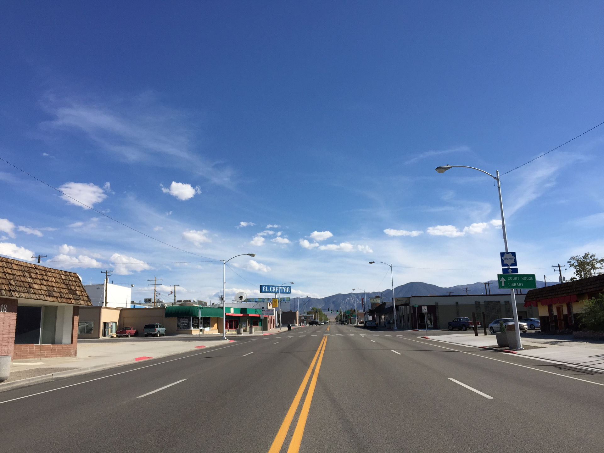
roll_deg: -0.6
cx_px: 302
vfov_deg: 48.2
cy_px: 226
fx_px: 506
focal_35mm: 29
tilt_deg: +6.1
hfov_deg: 61.7
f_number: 2.2
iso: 32
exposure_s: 1/3300
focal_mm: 4.15
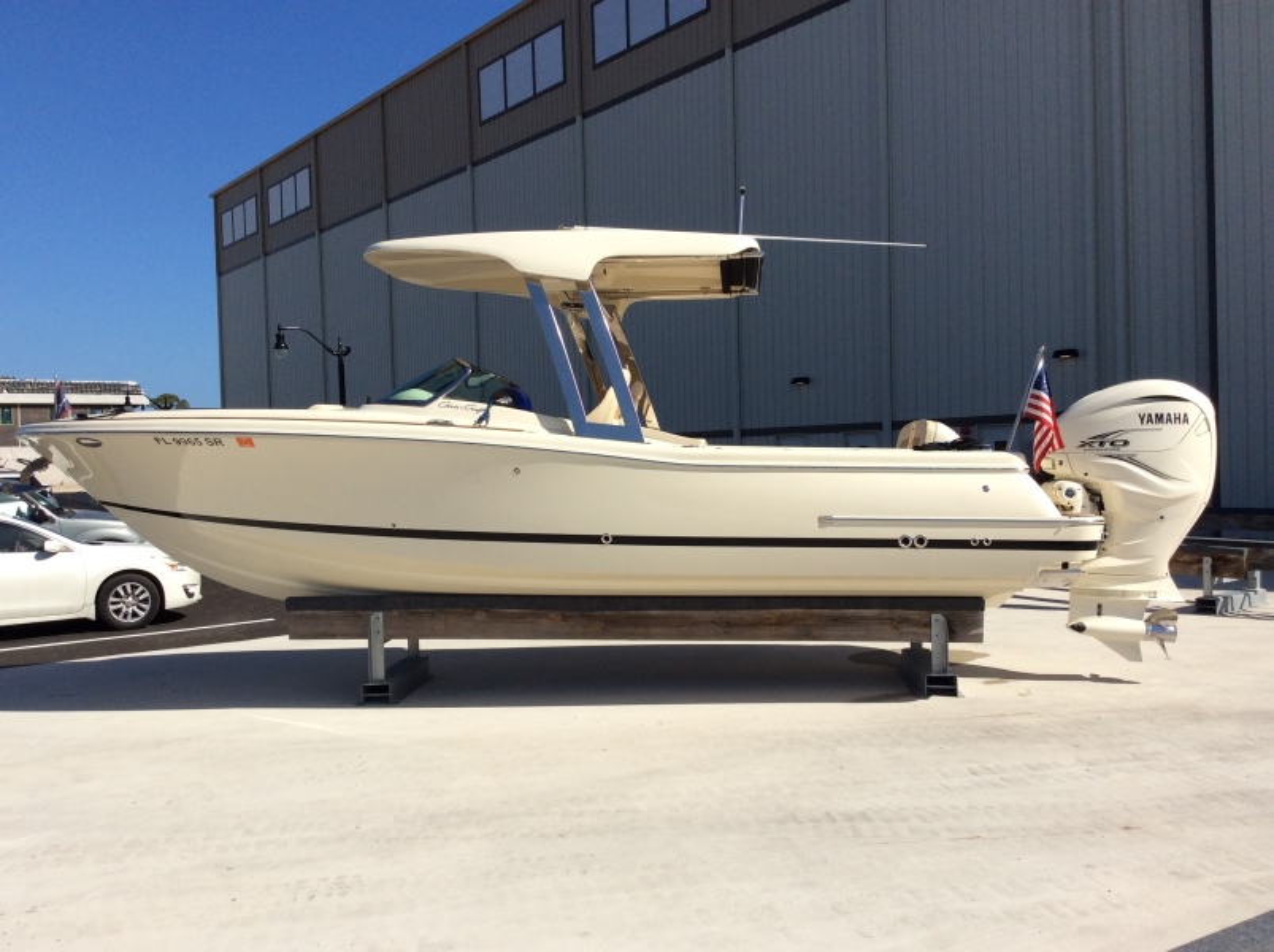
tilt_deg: -1.8
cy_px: 476
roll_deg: +2.4
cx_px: 637
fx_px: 1176
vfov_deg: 44.1
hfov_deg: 56.9
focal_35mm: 32
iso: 32
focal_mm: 3.3
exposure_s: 1/2288
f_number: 2.4
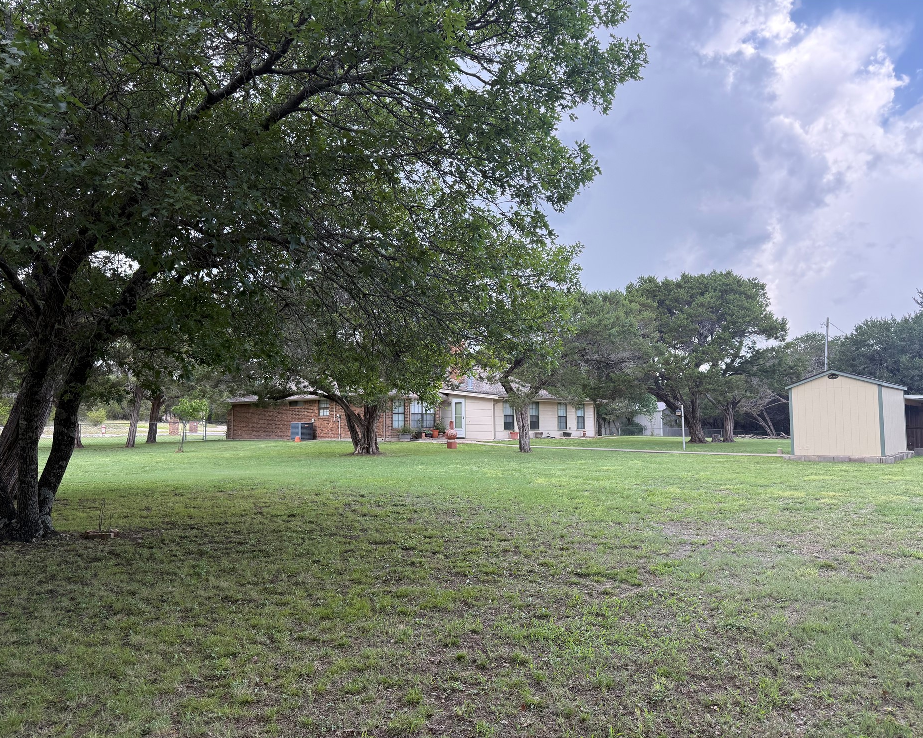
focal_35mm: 26
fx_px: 710
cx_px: 479
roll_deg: +0.9
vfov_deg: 54.9
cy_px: 380
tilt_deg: +4.6
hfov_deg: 66.0
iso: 100
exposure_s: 1/708
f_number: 1.78
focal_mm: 6.76
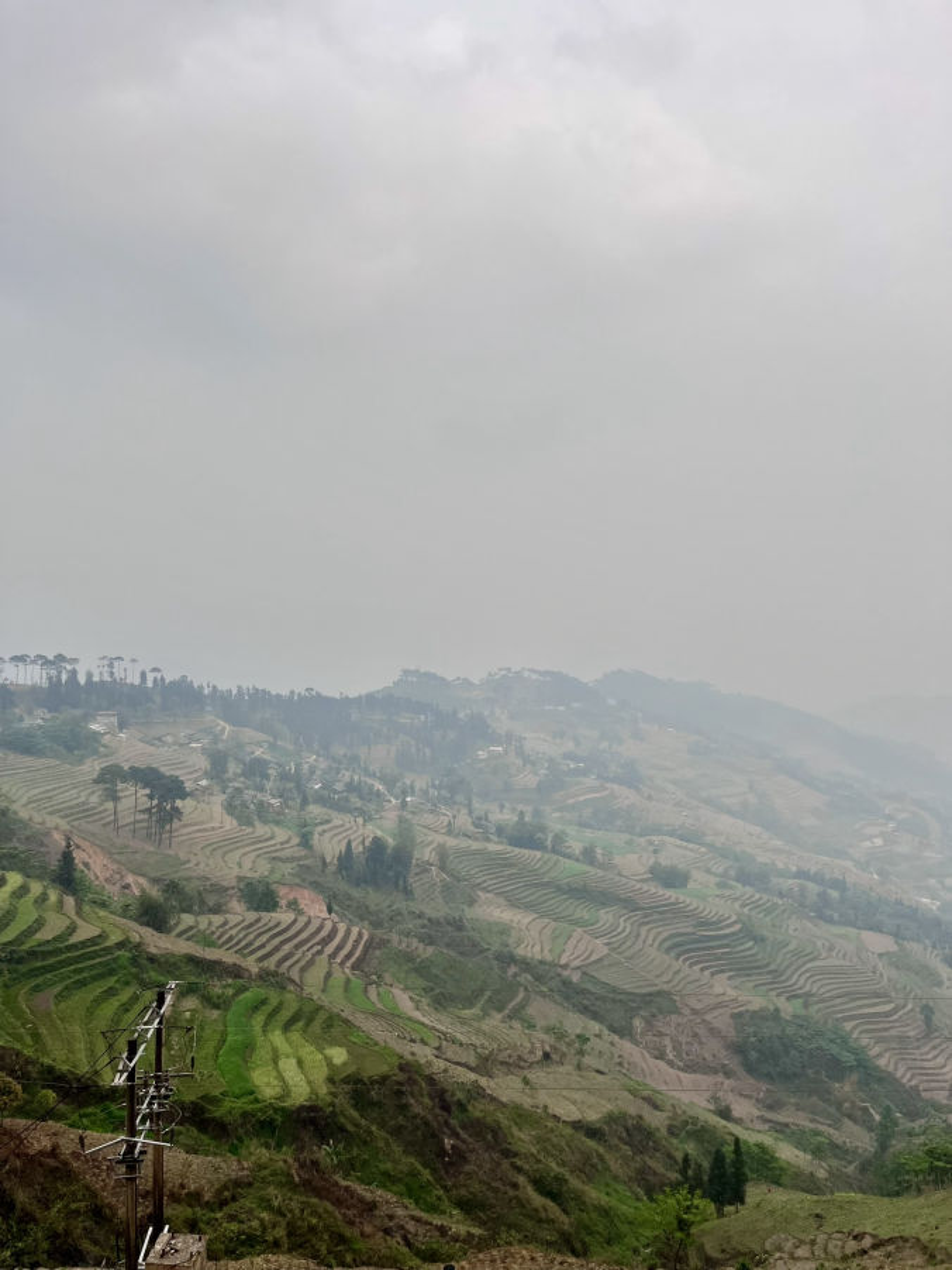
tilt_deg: -1.3
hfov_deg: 53.1
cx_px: 476
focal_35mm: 26
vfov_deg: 67.3
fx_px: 953
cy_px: 635
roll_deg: +0.3
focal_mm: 5.1
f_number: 1.6
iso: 50
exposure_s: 1/5319
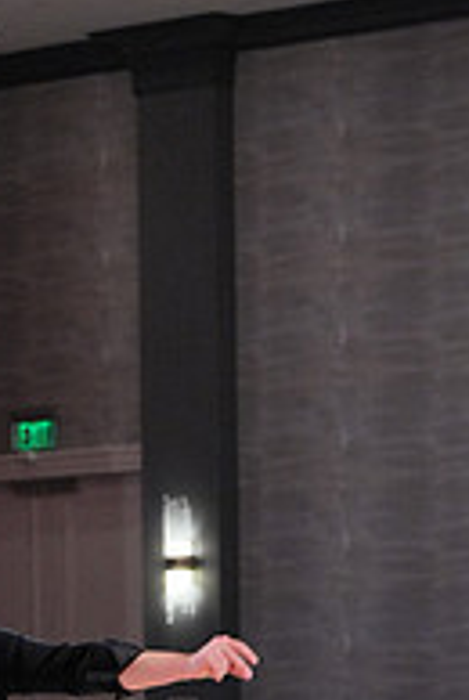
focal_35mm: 224
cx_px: -189
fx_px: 4361
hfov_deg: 6.1
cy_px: 981
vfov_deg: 9.0
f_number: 4
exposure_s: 1/400
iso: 2500
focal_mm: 75
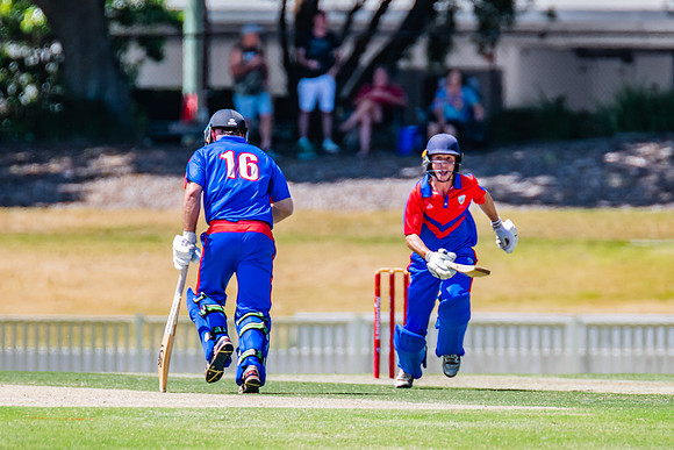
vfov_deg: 1.7
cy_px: 300
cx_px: 333
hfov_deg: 2.5
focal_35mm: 826
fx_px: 15471
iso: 640
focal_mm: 600
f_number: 6.3
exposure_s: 1/2000
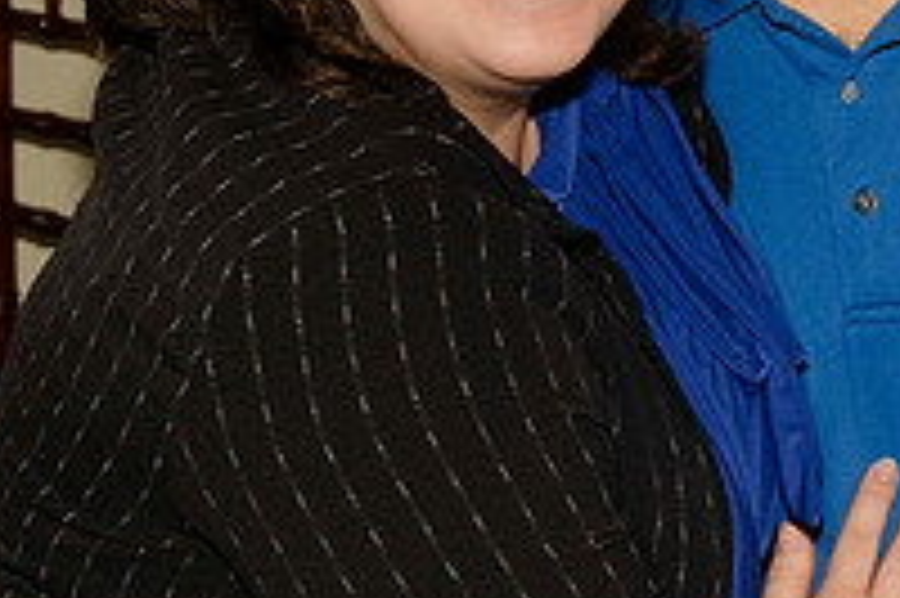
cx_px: 706
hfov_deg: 13.5
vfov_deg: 8.9
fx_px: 3797
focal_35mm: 152
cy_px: -54
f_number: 5.6
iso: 100
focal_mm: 35
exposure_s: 1/250
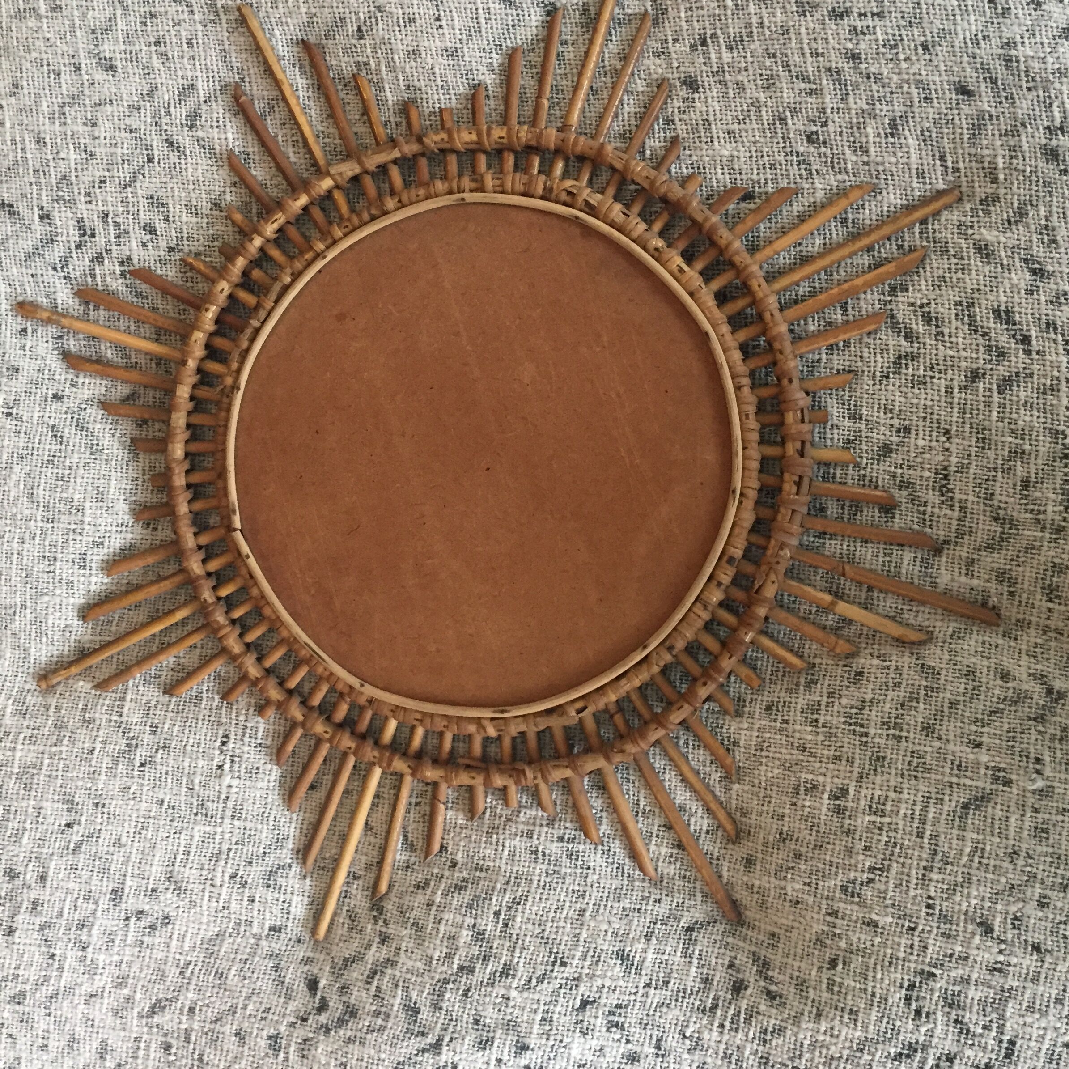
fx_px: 1223
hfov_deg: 47.2
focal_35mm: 35
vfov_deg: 47.1
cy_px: 475
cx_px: 526
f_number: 2.2
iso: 250
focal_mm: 4.15
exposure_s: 1/25
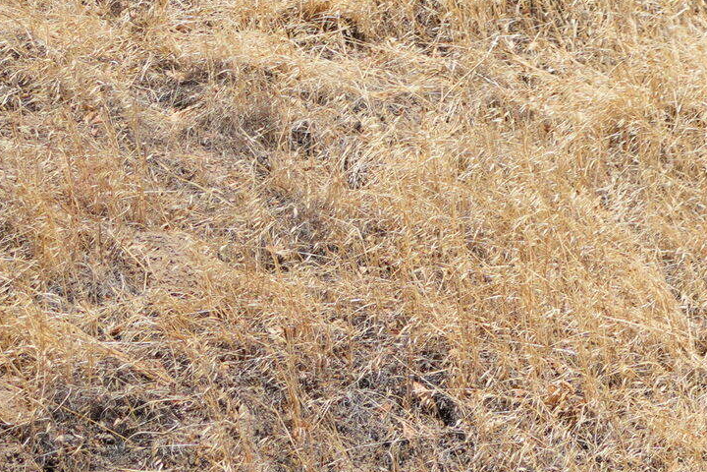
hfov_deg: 6.3
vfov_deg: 4.5
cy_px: -657
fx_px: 5891
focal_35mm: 300
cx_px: 2108
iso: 250
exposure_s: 1/1250
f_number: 4.5
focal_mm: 50
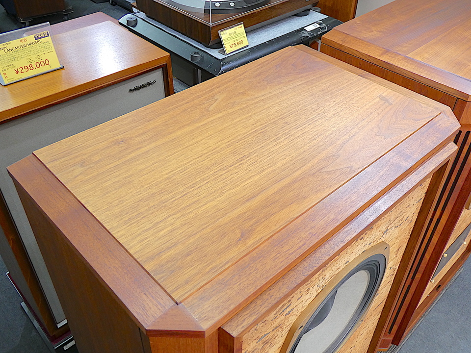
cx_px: 236
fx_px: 449
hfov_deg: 55.4
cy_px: 176
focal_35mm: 33
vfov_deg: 42.9
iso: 200
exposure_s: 1/13
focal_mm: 5.8
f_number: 3.6
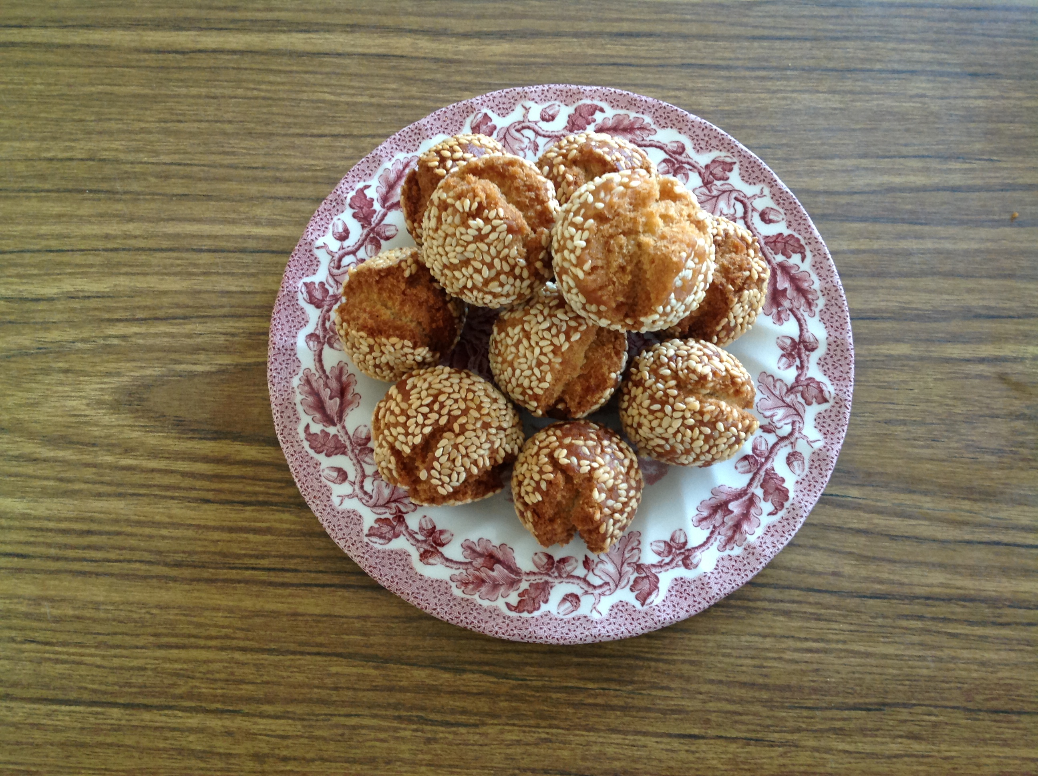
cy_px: 388
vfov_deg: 40.6
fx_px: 1048
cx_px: 519
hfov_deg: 52.7
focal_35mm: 35
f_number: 2.4
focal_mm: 4.28
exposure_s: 1/15
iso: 100
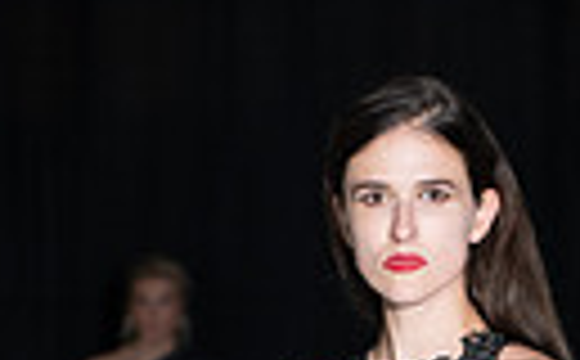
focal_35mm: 446
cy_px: 968
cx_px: 414
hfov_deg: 4.7
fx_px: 7035
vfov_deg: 2.9
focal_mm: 125
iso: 1250
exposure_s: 1/160
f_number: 5.6
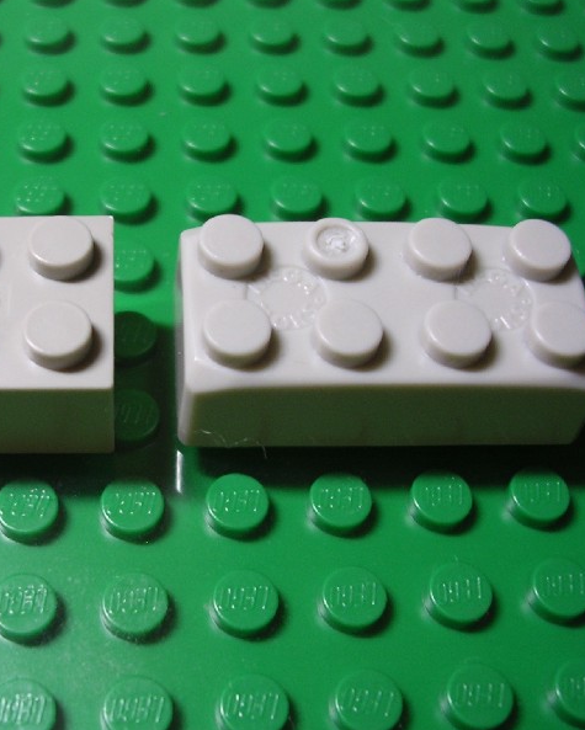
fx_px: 1081
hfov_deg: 29.8
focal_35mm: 50
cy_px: 363
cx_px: 145
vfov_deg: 37.3
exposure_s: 1/9.3
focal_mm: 5.8
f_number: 2.8
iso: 100
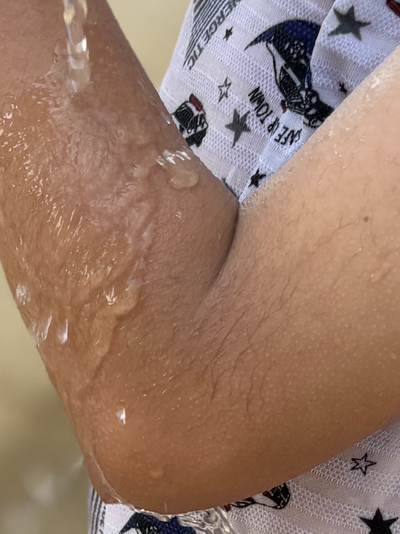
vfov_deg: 14.0
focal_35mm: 134
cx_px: 51
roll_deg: +2.5
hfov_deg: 11.0
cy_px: 743
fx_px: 2065
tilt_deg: -33.6
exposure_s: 1/623
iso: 50
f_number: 1.6
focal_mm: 5.96
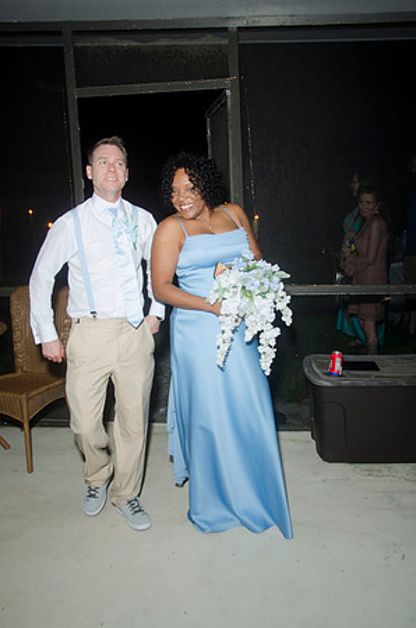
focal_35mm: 33
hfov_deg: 39.8
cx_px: 208
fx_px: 575
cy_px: 314
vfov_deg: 57.3
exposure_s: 1/60
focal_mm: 22
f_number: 5.6
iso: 400
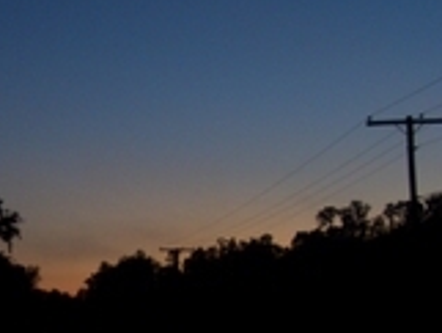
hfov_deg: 21.6
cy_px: 264
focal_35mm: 87
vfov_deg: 16.9
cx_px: -8
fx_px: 1112
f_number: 2.6
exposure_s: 1/8
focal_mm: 5.8
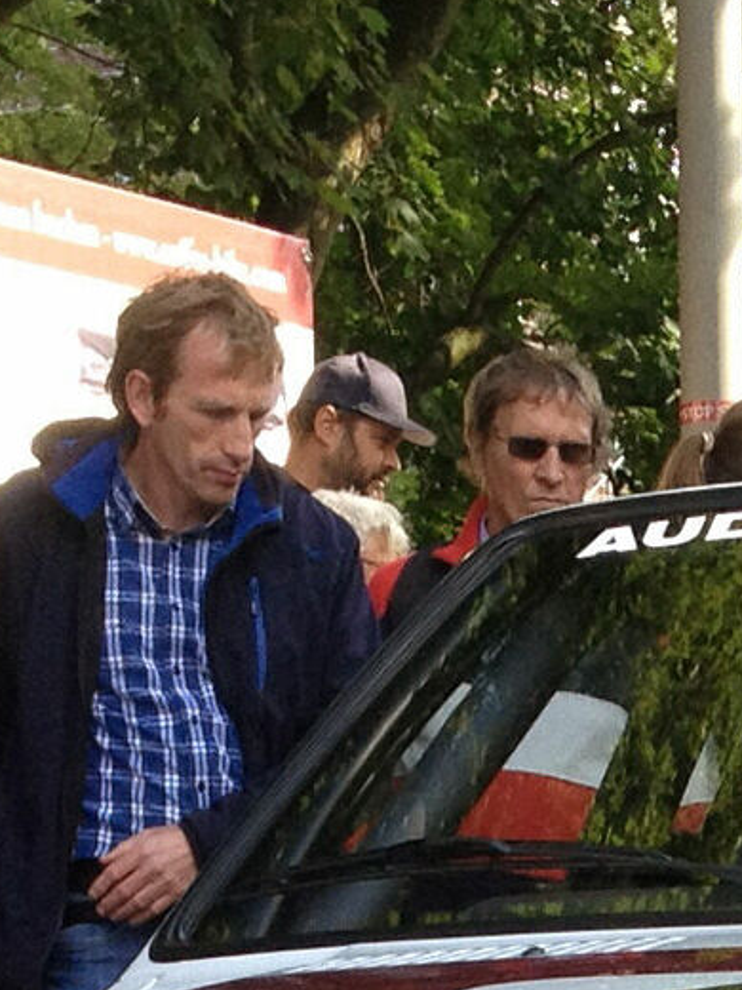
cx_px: 1113
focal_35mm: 194
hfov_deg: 7.5
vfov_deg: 9.6
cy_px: 1832
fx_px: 5545
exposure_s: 1/142
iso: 50
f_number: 2.4
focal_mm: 4.28
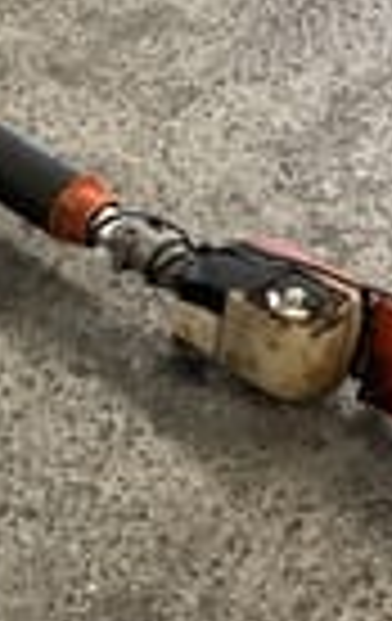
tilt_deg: -32.2
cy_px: 101
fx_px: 1886
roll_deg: -1.2
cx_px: -158
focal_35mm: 111
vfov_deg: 18.5
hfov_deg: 11.5
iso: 320
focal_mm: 3
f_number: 1.8
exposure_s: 1/30
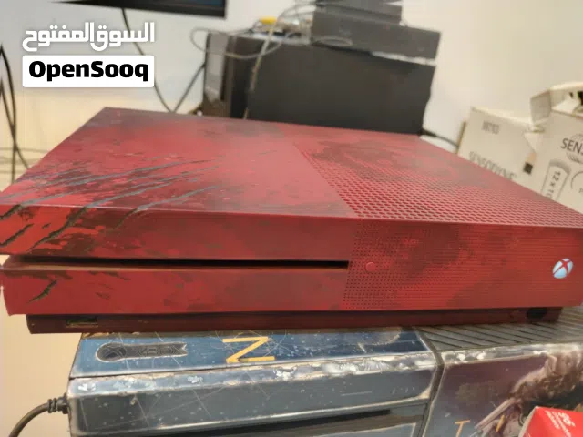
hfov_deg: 71.6
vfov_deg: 56.8
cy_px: 218
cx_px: 292
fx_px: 404
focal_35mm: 24
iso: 597
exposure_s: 1/33.3
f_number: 1.75
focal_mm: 5.25
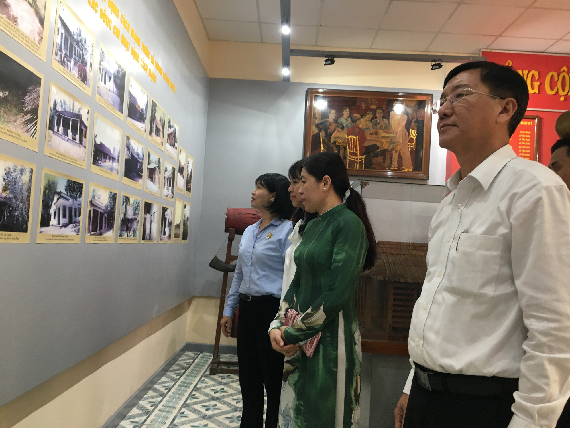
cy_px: 214
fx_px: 478
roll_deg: -2.8
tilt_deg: +4.3
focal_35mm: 29
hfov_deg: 61.7
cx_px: 285
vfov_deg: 48.2
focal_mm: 4.15
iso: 125
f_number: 2.2
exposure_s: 1/33
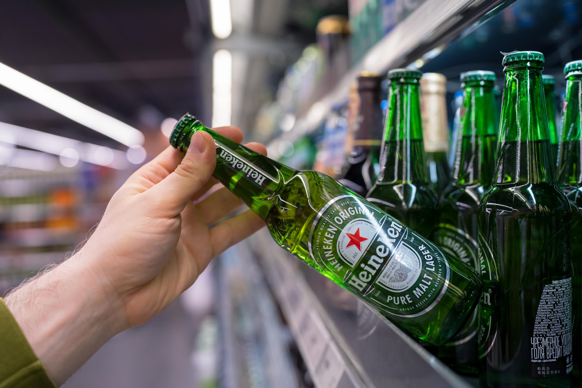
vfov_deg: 37.9
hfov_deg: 54.4
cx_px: 291
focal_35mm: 35
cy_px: 194
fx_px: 566
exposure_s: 1/400
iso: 800
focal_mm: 35
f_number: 2.5
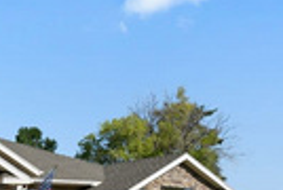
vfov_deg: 15.9
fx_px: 638
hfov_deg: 19.7
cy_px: 259
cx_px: -201
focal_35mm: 81
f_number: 8
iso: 64
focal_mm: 17
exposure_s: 1/250
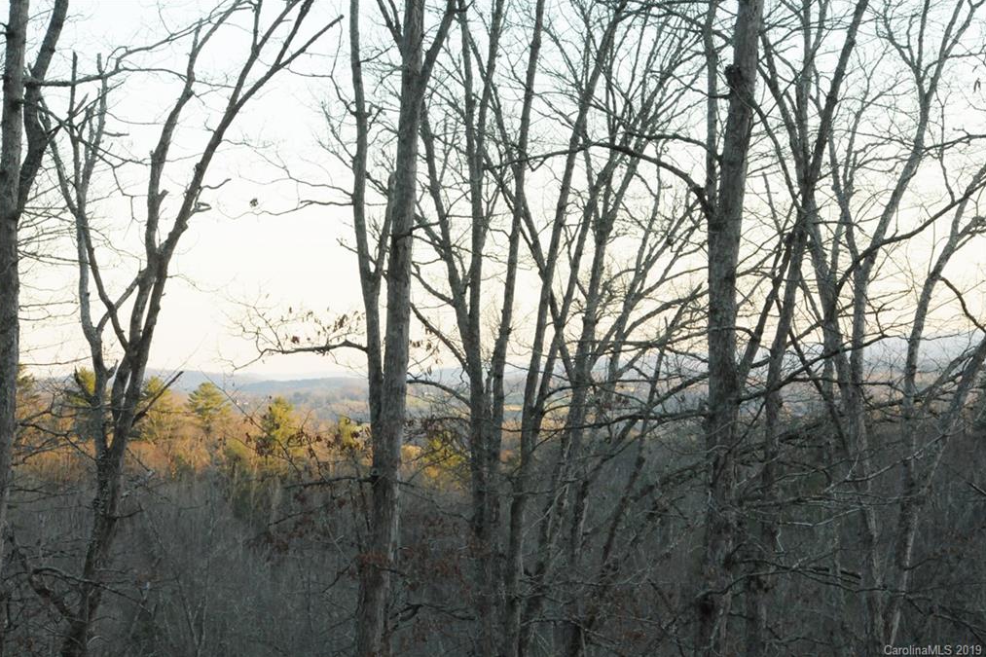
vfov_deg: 12.9
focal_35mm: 106
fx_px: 2903
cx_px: 491
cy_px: 328
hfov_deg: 19.3
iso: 1250
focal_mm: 70
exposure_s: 1/80
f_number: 16
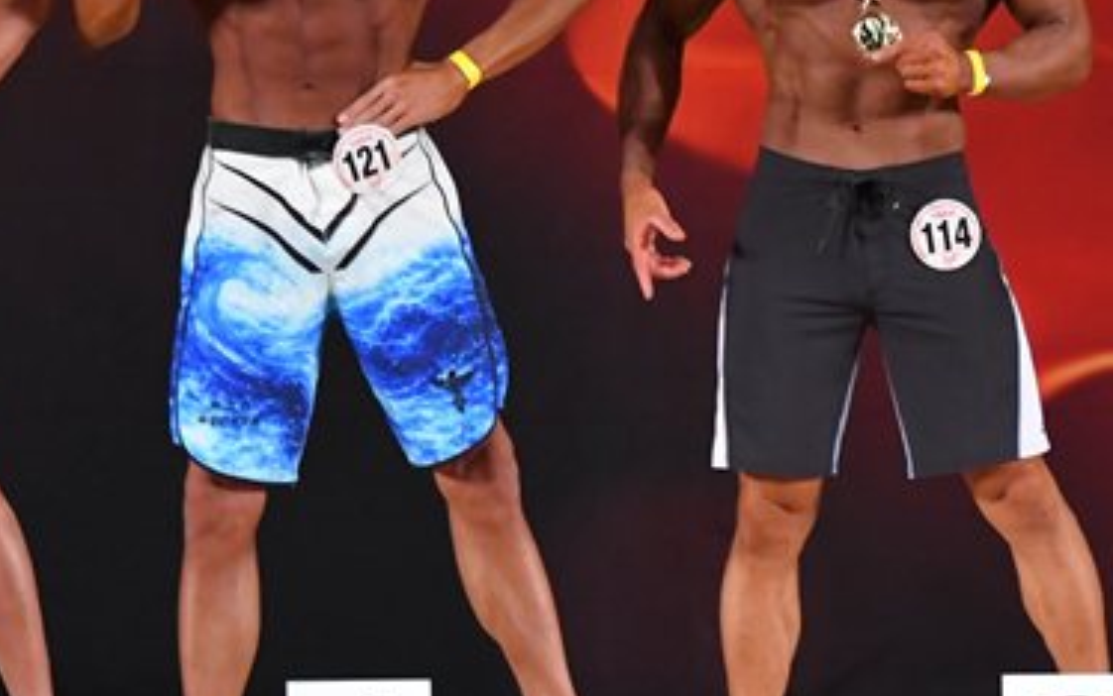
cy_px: 146
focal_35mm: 458
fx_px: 13897
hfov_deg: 4.6
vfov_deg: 2.9
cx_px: 1126
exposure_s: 1/400
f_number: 5.6
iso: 3200
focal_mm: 145
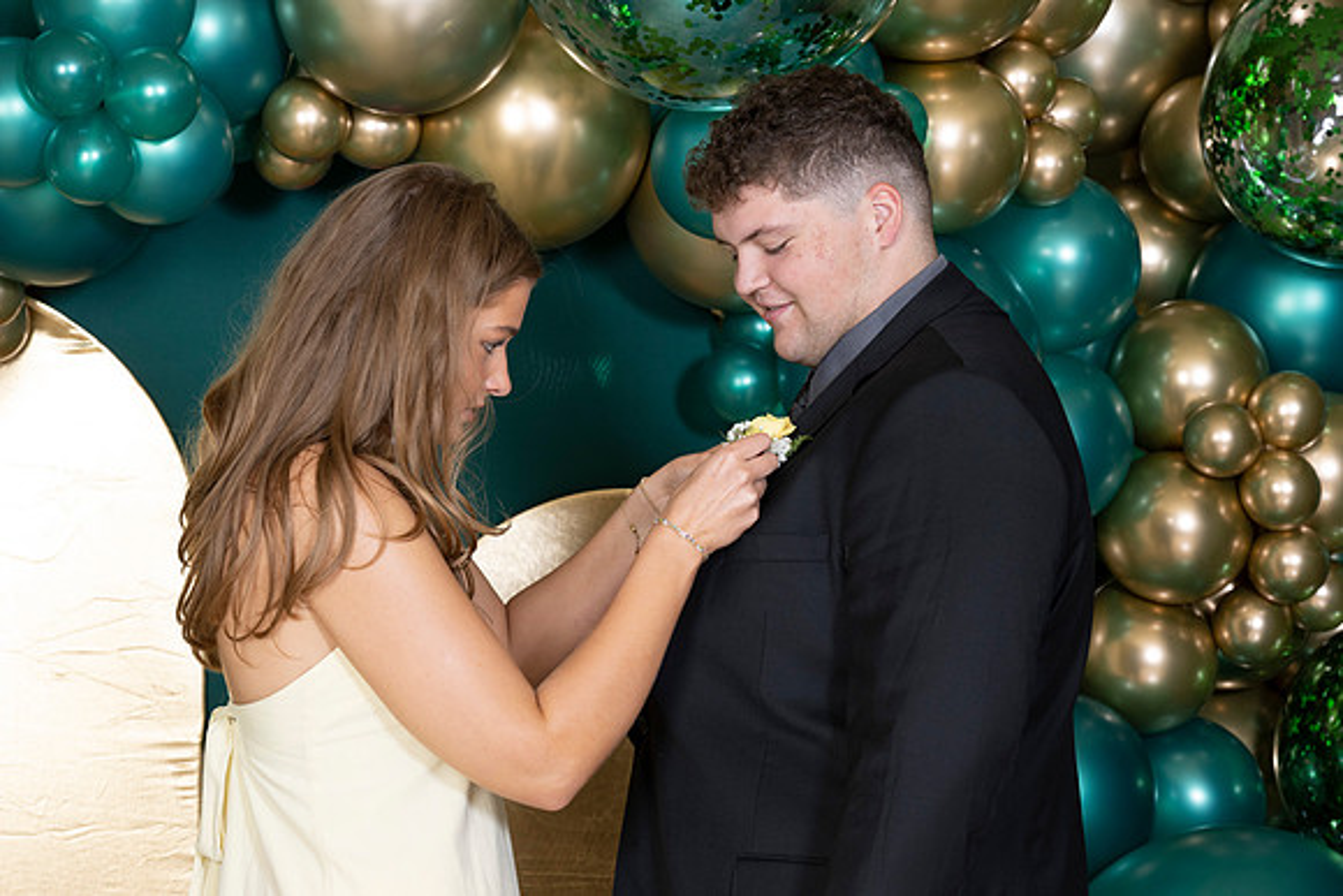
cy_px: 448
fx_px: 3806
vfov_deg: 13.4
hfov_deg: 20.0
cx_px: 672
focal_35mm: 102
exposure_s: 1/125
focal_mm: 102
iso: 320
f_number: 7.1
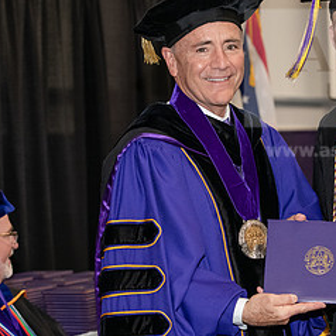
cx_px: 202
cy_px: 180
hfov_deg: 12.0
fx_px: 1592
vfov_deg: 12.0
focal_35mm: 145
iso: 2500
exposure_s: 1/200
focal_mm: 70
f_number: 5
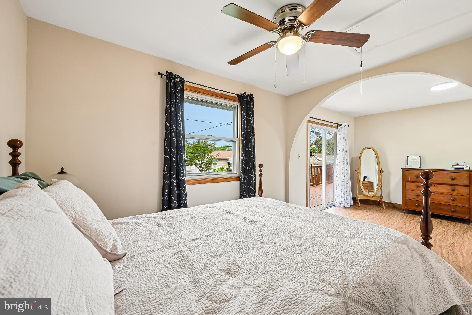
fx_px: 184
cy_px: 158
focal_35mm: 14
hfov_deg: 104.3
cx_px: 236
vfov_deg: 81.2
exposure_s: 1/20
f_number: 8
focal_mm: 14
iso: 100
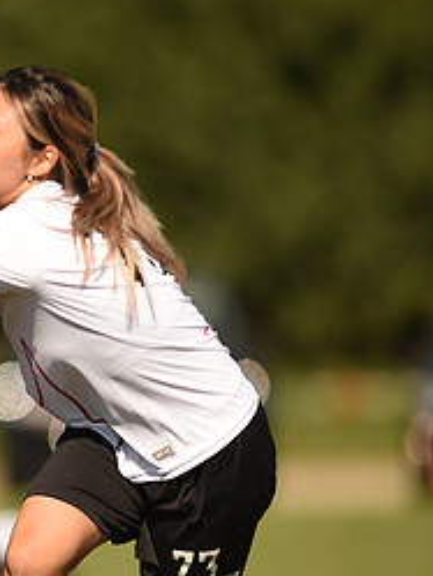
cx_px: -208
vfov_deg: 2.2
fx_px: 14898
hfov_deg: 1.7
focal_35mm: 894
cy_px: 307
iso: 100
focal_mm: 400
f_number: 3.2
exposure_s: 1/2000
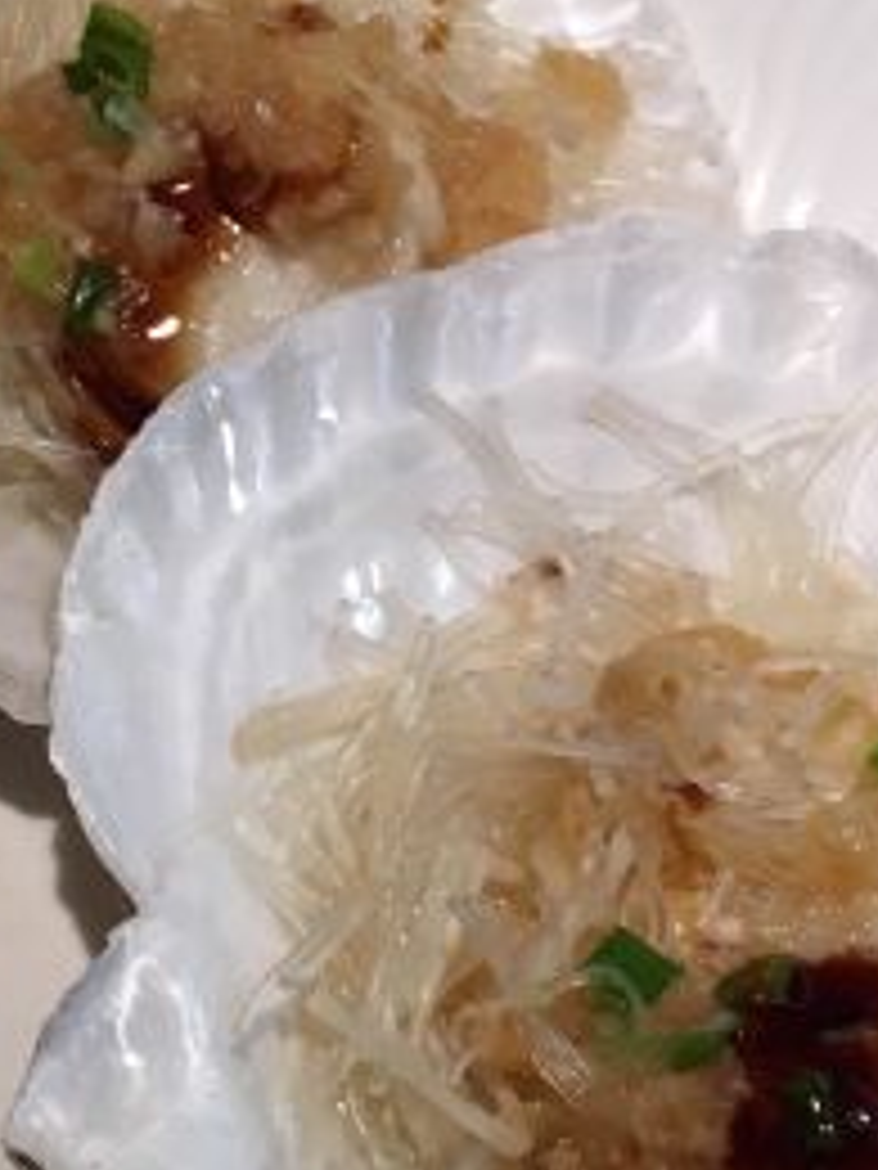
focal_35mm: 78
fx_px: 2638
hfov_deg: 18.9
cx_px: 547
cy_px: 734
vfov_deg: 24.9
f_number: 2.2
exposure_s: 1/33
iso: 25
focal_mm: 4.15
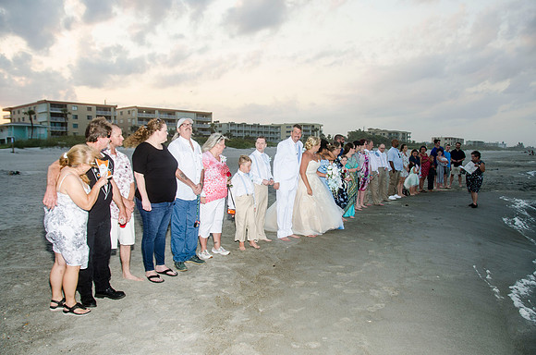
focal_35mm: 27
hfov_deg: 67.5
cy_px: 178
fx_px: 401
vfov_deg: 47.7
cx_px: 268
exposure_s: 1/125
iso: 100
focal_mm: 18
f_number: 5.6
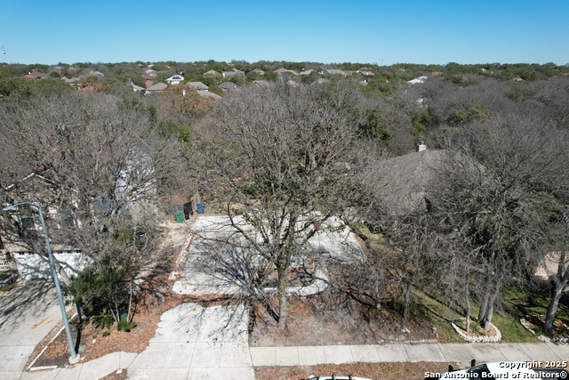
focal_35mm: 22
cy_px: 190
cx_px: 284
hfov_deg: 78.6
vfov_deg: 57.3
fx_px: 348
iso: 100
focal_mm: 8.38
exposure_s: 1/1600
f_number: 2.8
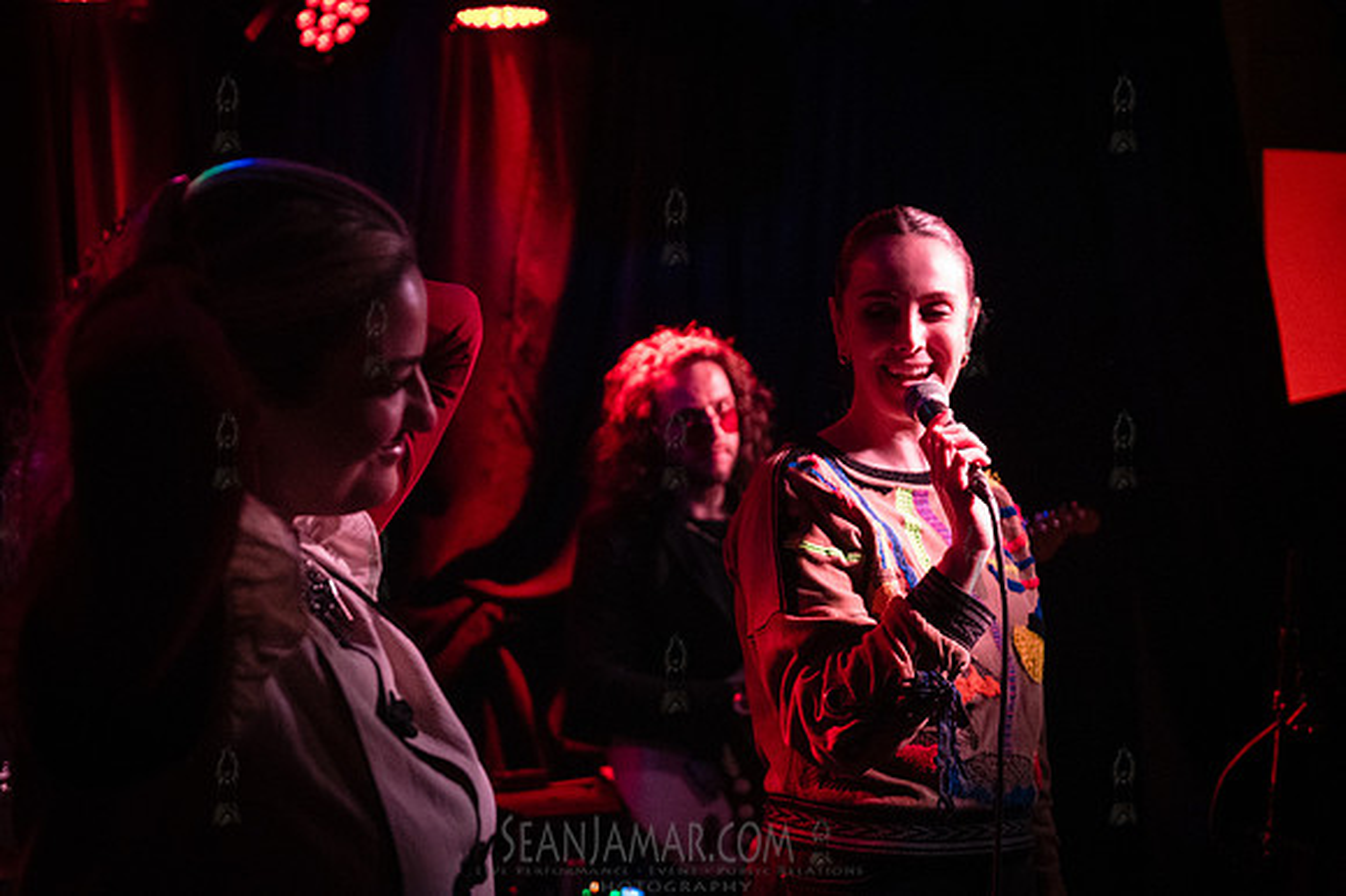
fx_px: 1794
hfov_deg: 41.1
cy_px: 448
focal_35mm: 48
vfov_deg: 28.0
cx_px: 673
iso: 12800
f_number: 3.2
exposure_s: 1/320
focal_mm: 48
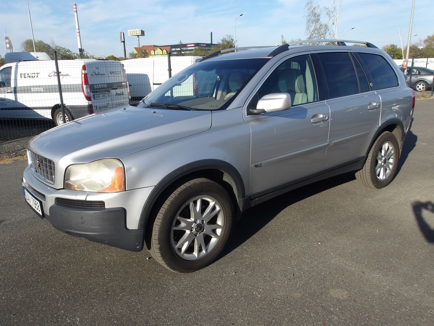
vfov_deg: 51.4
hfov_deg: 65.3
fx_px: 339
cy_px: 163
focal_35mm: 27
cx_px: 217
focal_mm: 4.9
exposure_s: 1/109
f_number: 10.4
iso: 100
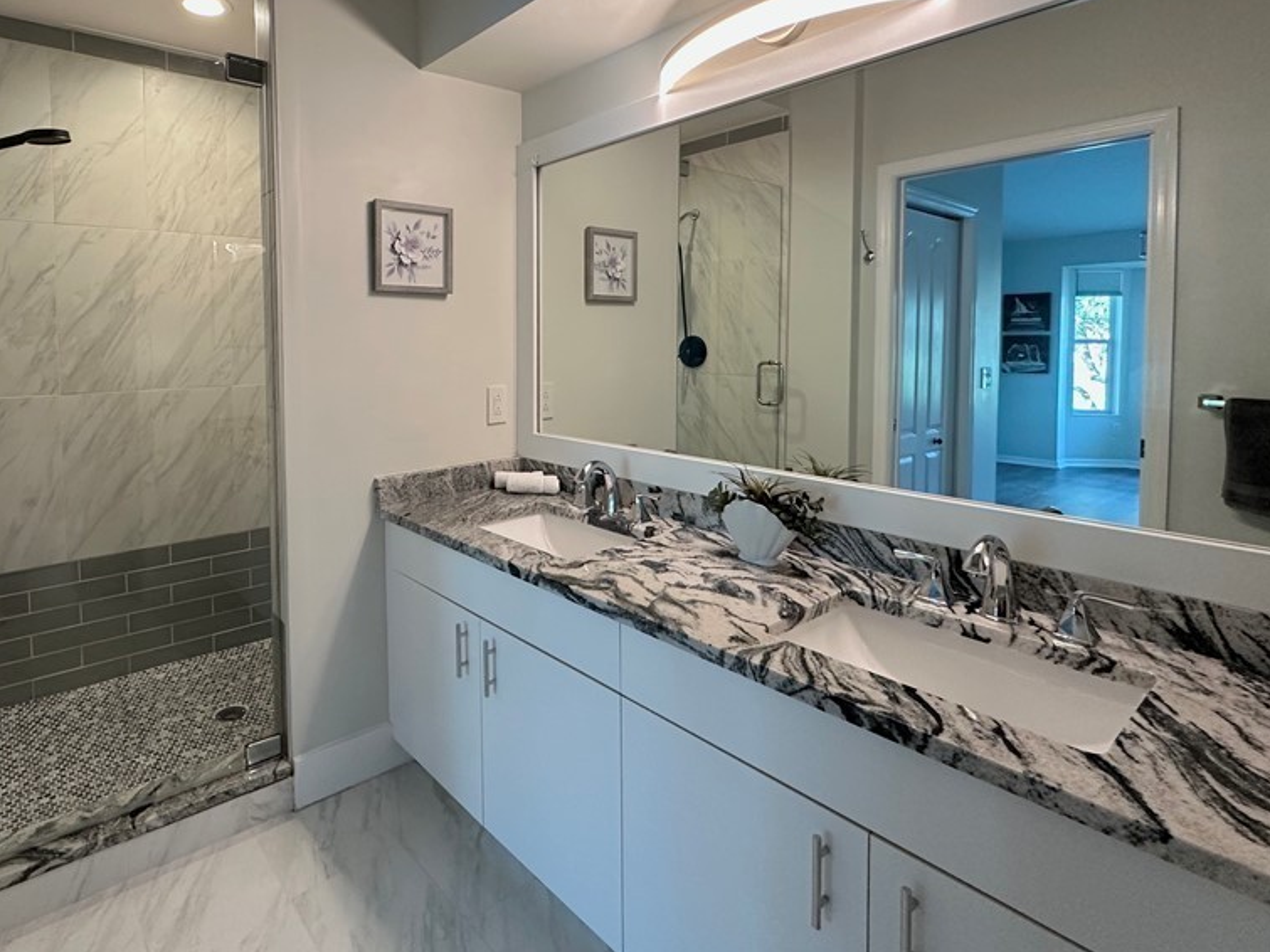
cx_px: 469
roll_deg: +0.9
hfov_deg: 82.9
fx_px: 697
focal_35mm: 19
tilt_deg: -2.2
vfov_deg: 67.7
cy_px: 363
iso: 250
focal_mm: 2.22
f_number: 2.2
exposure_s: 1/120
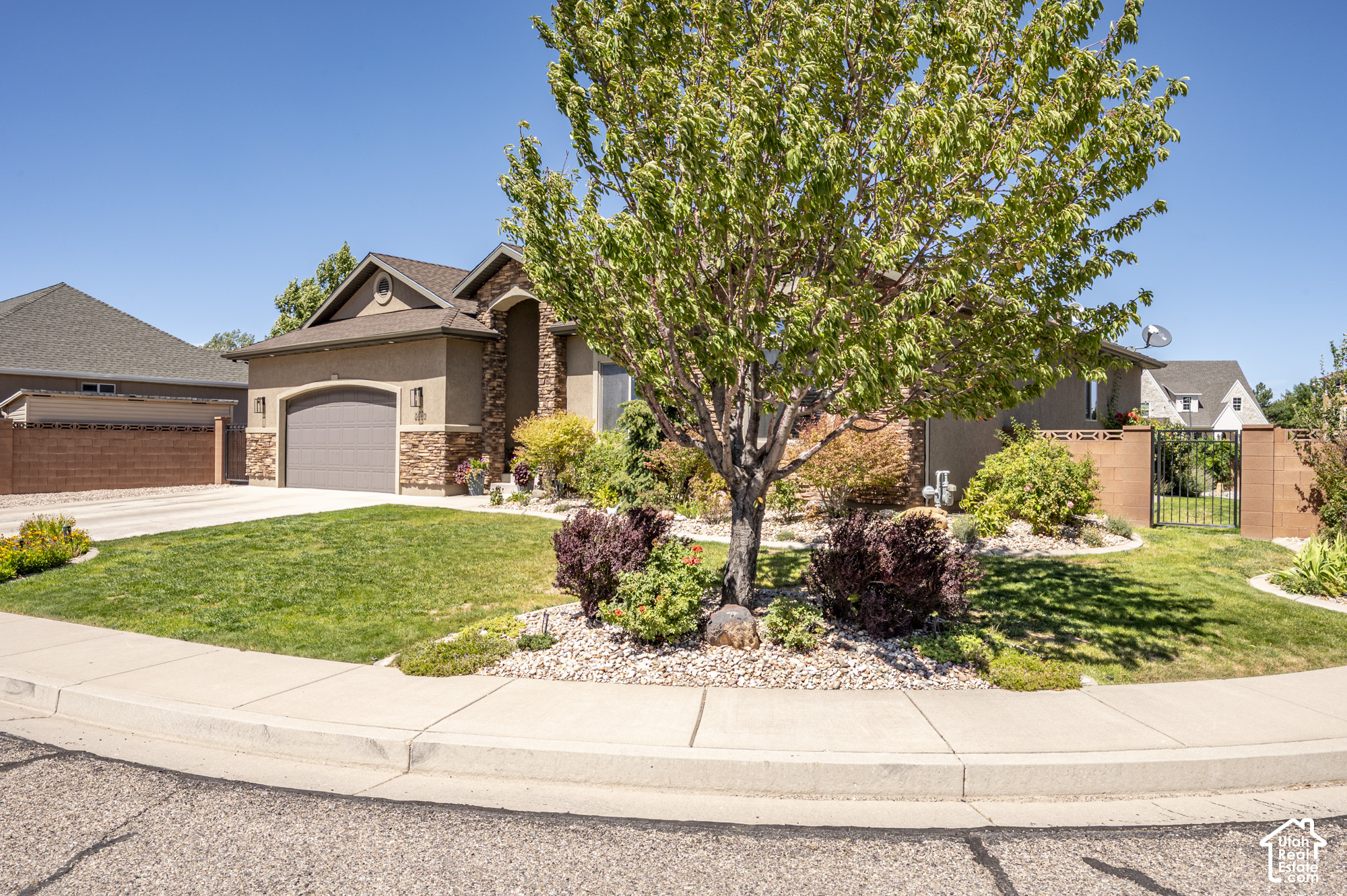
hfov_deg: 74.9
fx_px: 879
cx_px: 674
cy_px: 448
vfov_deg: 54.1
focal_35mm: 24
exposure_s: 1/250
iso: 200
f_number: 13
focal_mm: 23.5
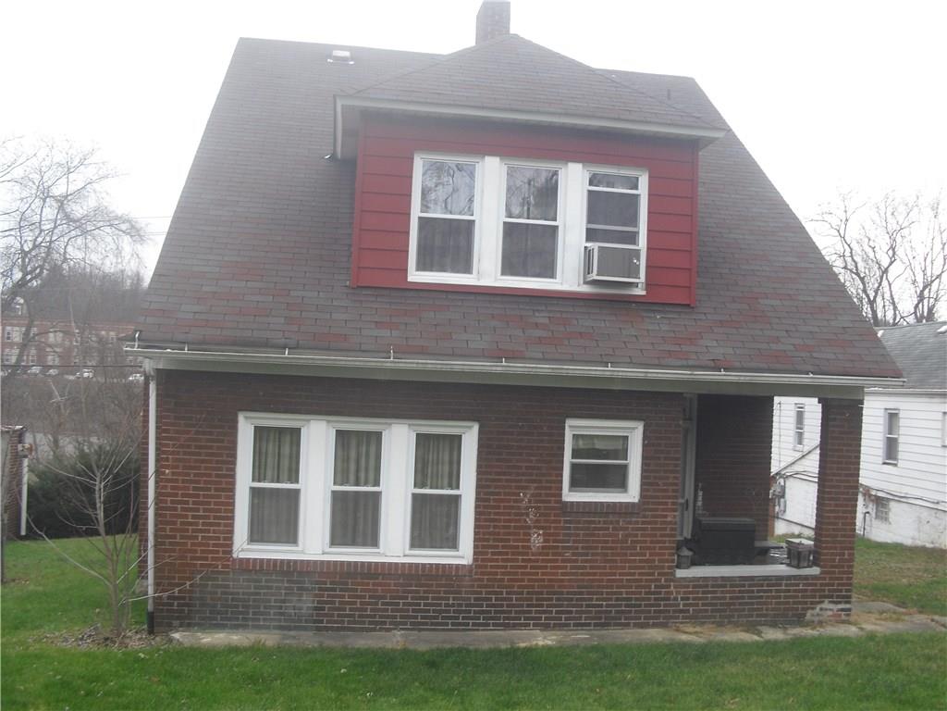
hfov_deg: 51.4
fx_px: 985
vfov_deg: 39.7
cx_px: 474
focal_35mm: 36
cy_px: 356
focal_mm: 6.3
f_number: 3.1
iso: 100
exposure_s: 1/100
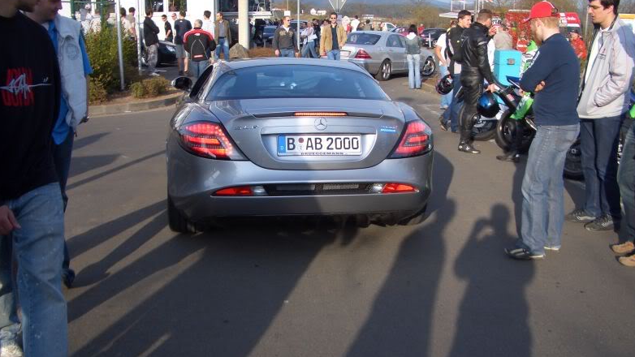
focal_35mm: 39
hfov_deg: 51.6
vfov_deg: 30.4
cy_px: 180
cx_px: 321
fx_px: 657
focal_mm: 5.8
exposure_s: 1/640
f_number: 2.6
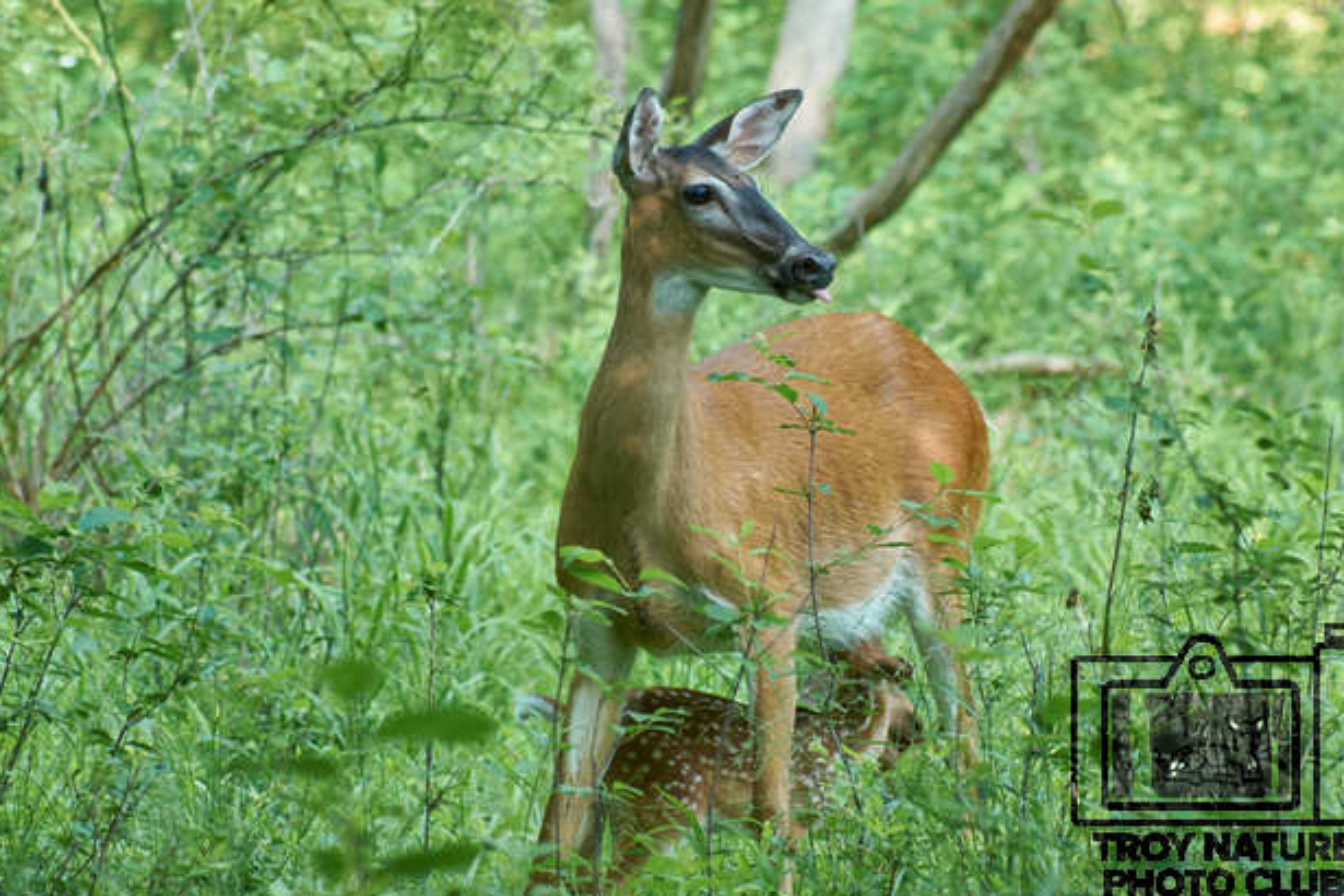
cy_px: 447
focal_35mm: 312
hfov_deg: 6.6
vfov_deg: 4.4
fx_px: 11647
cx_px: 686
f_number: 5.6
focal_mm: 200
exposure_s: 1/125
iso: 800
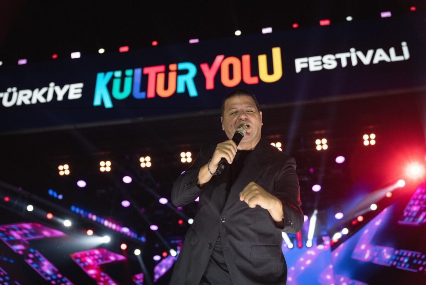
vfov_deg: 29.9
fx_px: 533
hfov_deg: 43.6
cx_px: 213
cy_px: 142
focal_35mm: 45
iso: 400
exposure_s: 1/400
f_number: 2.8
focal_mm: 45
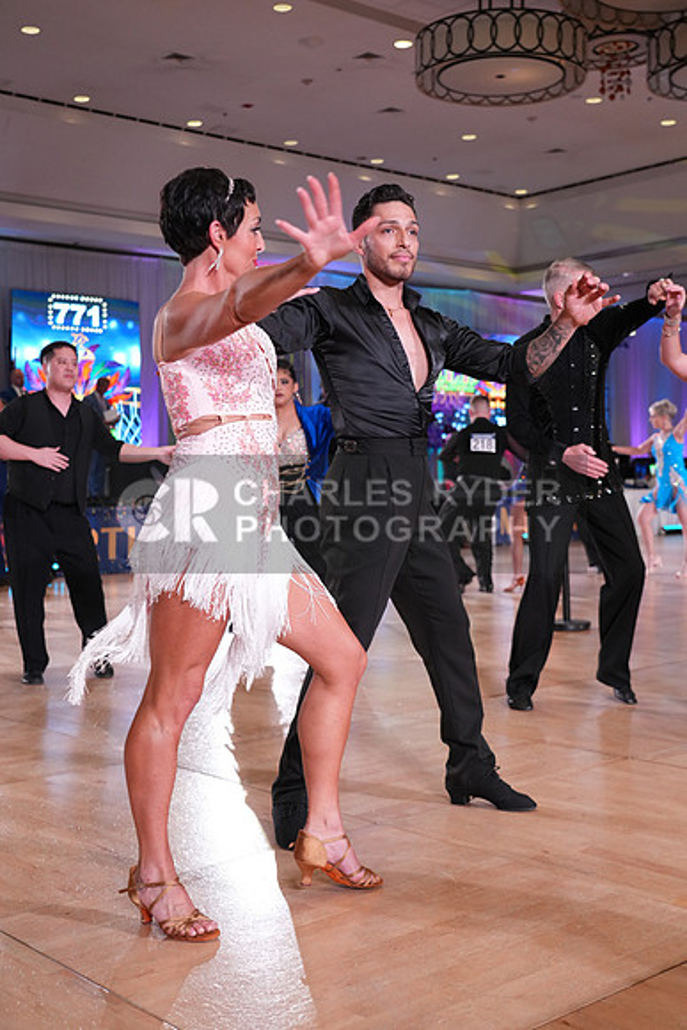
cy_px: 515
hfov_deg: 32.6
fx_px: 1173
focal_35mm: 41
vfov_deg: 47.4
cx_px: 344
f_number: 4
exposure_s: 1/500
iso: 2500
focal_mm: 41
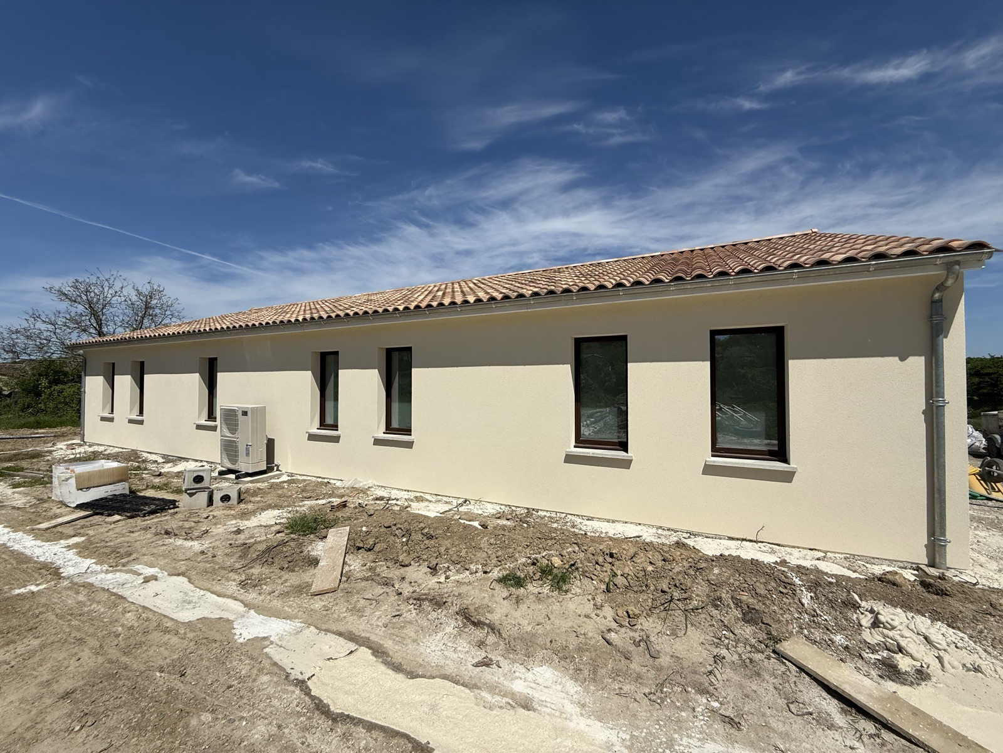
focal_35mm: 14
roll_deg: +0.0
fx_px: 406
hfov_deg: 102.1
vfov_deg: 85.7
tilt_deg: +1.9
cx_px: 502
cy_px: 376
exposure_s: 1/6173
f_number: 2.2
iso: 64
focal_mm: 2.22
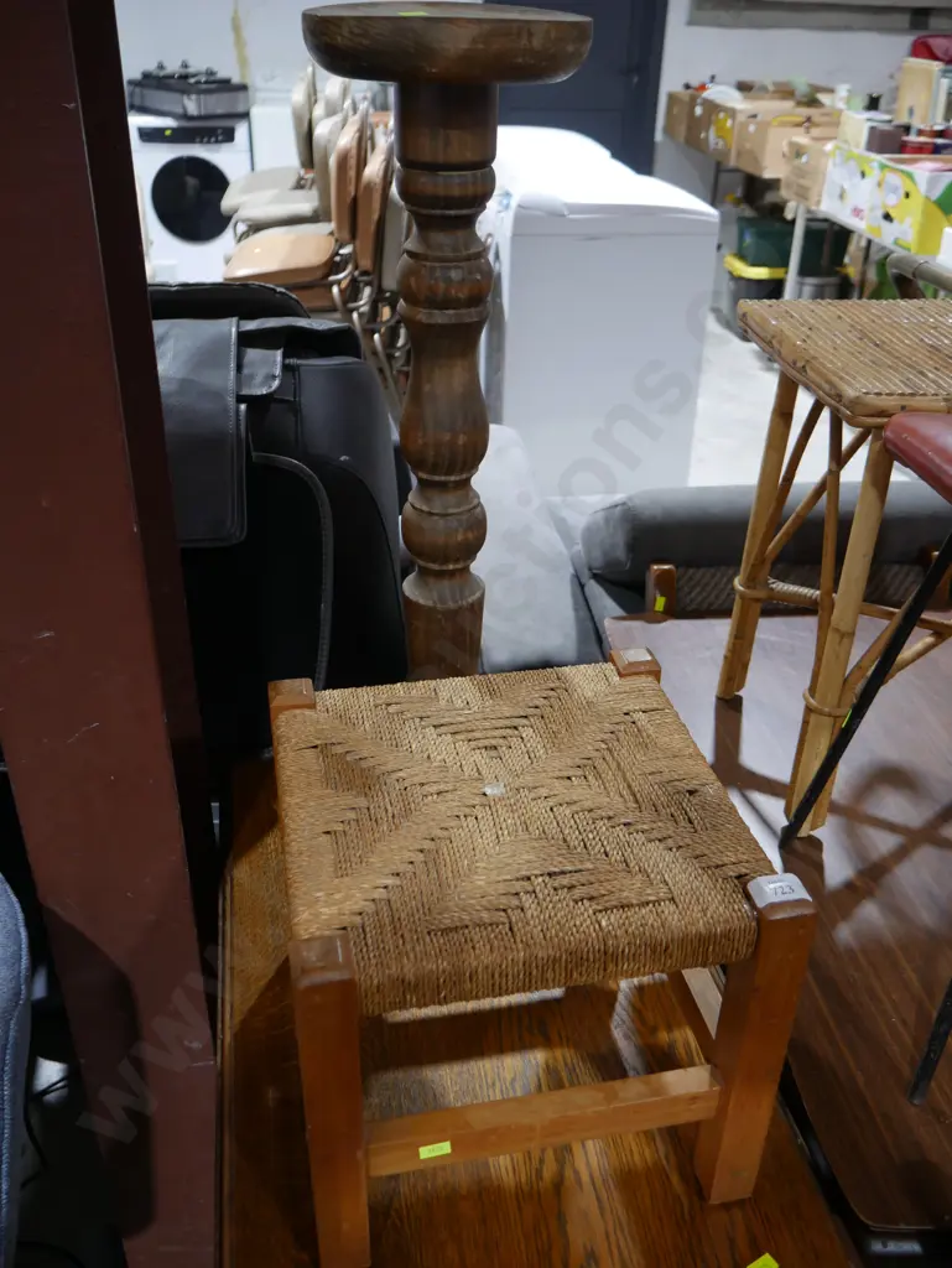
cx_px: 476
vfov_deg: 59.9
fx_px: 1099
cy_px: 634
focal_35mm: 30
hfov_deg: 46.8
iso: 500
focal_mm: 15
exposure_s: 1/60
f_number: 3.6
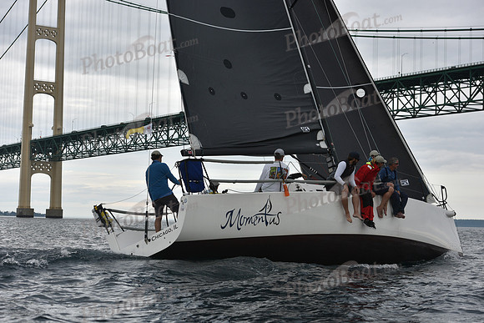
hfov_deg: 28.8
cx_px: 242
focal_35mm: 70
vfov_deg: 19.5
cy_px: 162
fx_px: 941
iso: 250
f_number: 5.6
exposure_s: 1/800
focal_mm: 70
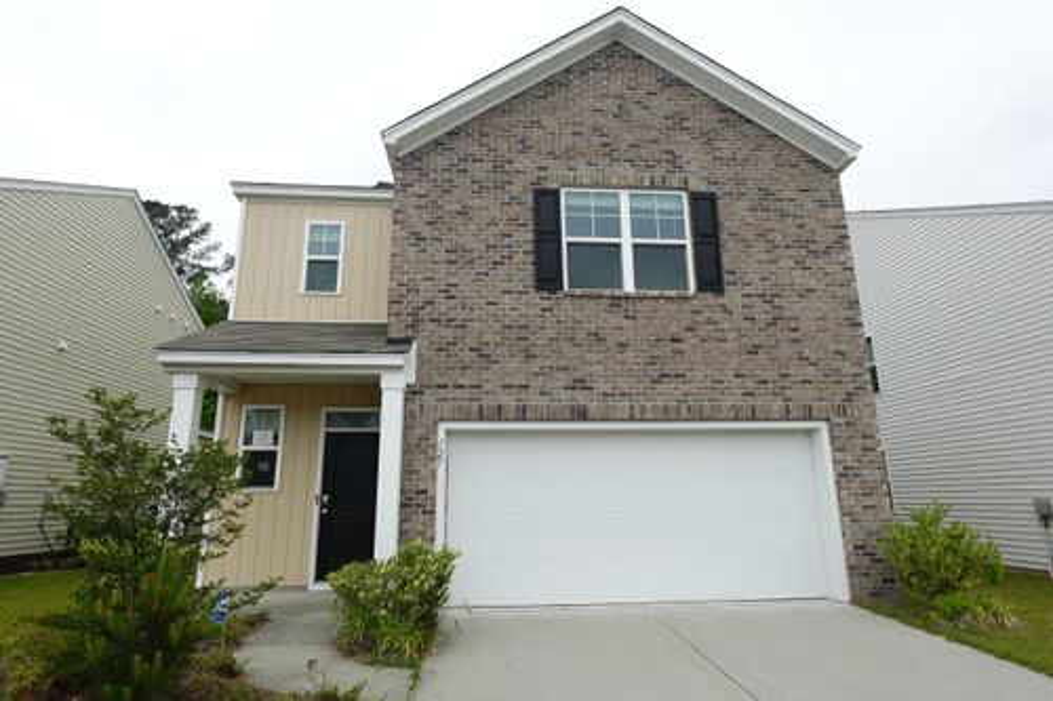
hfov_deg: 84.0
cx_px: 526
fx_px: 585
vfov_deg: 61.9
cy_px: 350
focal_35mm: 20
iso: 125
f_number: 2
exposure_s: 1/1250
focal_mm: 7.6
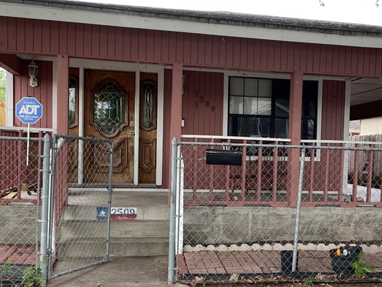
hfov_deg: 40.0
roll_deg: -1.5
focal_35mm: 47
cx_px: 252
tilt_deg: -2.1
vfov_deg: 30.8
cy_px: 180
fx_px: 519
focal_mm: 4.2
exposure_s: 1/141
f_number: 1.6
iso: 32
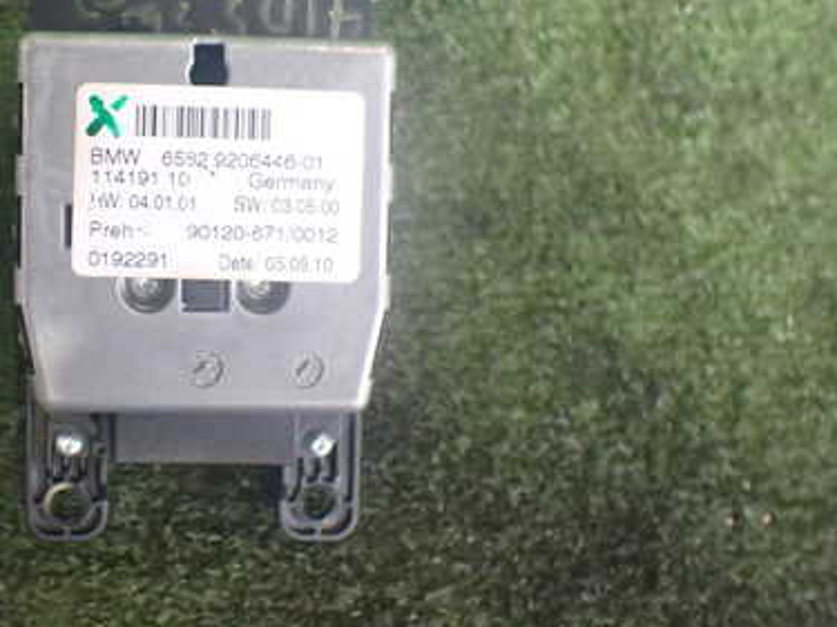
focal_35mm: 48
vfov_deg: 30.0
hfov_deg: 38.6
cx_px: 205
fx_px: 1160
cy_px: 210
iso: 640
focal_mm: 5.4
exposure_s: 1/125
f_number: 2.3
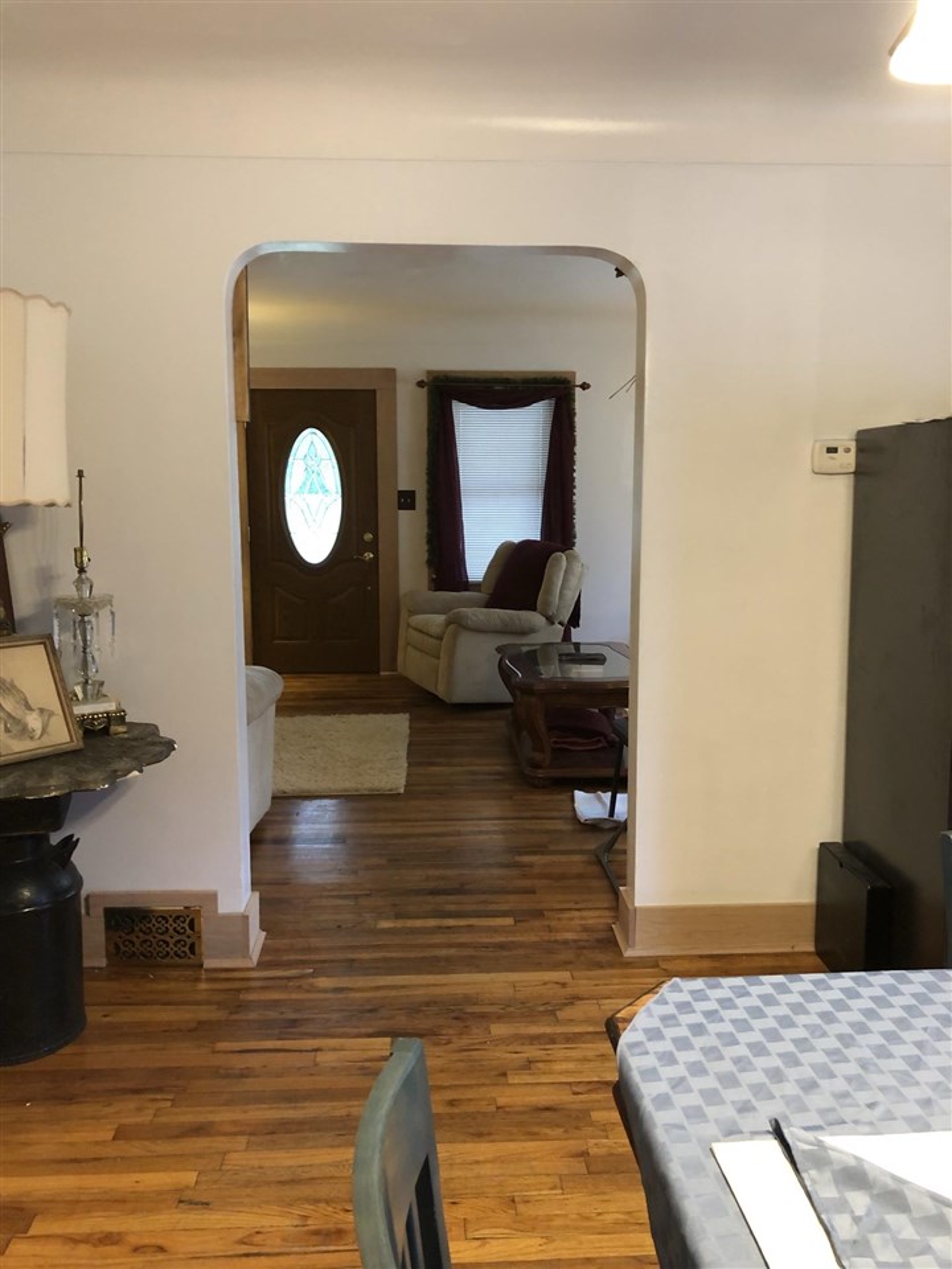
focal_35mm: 28
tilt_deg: -7.4
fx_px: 1027
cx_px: 476
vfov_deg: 63.4
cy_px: 634
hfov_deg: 49.7
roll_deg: -0.8
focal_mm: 4
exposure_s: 1/15
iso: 80
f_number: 1.8
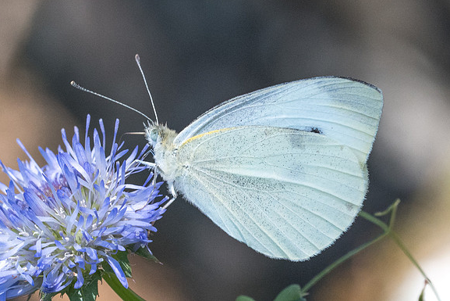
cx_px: 246
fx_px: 6714
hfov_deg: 3.8
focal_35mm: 537
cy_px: 217
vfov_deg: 2.6
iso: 800
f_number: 10
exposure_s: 1/500
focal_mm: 150
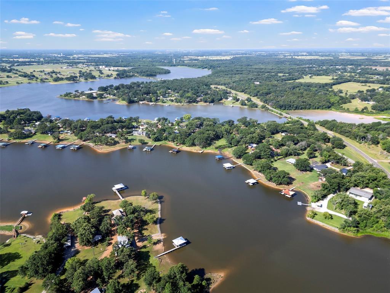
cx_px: 195
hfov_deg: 71.6
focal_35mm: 24
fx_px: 270
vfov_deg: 56.8
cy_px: 146
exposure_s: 1/2000
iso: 140
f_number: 1.7
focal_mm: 6.72
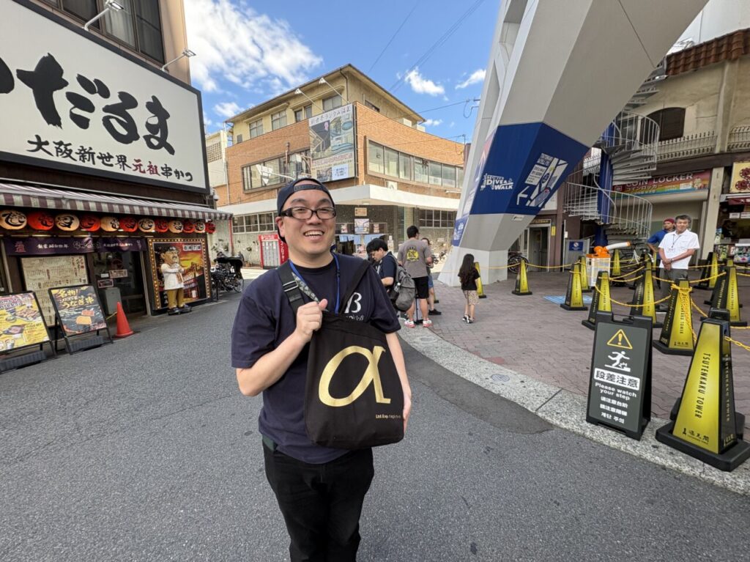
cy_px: 281
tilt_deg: -8.7
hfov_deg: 102.1
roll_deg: +2.2
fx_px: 303
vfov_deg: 85.6
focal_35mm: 14
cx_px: 375
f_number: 2.2
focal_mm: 2.22
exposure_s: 1/279
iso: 64
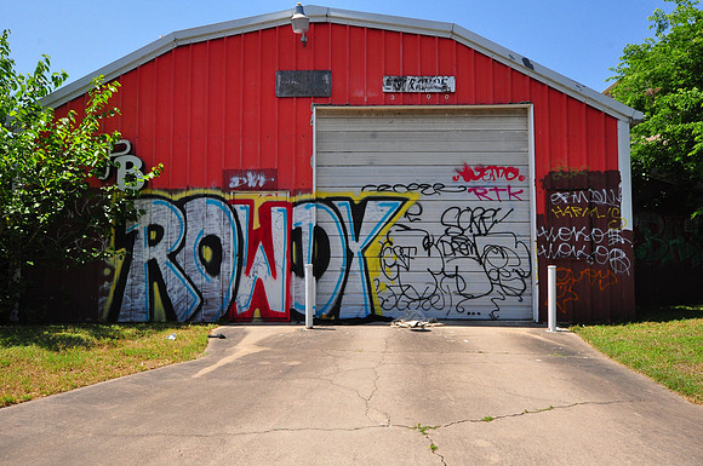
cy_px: 233
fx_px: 585
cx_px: 352
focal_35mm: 30
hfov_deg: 62.0
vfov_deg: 43.5
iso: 800
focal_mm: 20
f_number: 13
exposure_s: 1/640
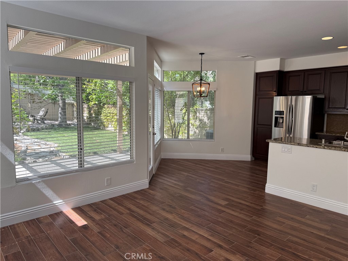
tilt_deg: -5.2
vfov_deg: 56.8
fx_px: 241
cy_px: 130
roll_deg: -0.4
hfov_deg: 71.6
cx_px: 174
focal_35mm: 24
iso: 80
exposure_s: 1/547
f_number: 1.78
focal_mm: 6.76
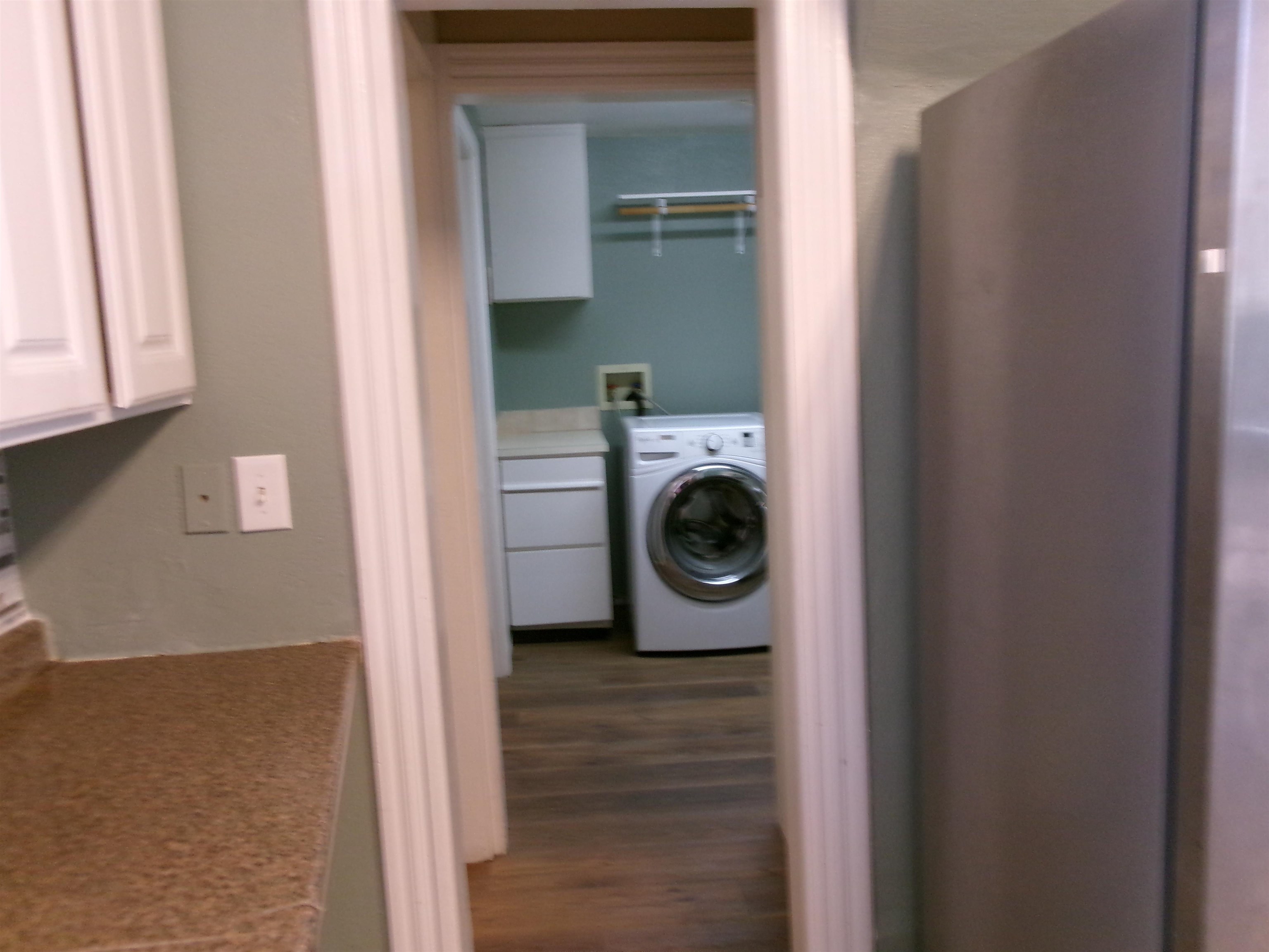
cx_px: 634
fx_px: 1026
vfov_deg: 49.7
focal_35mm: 28
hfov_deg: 63.4
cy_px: 476
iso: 308
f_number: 3.9
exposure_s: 1/34
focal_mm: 5.1
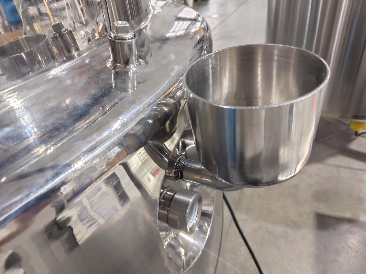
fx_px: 243
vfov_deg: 58.9
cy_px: 137
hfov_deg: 73.9
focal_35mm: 23
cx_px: 183
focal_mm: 5.43
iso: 1000
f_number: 1.8
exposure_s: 1/25
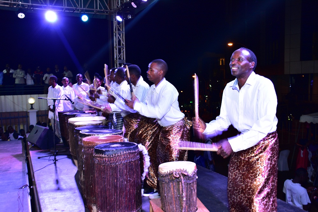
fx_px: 292
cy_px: 106
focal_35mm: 33
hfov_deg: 57.2
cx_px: 159
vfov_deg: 40.0
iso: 1000
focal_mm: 22
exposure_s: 1/40
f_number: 4.5
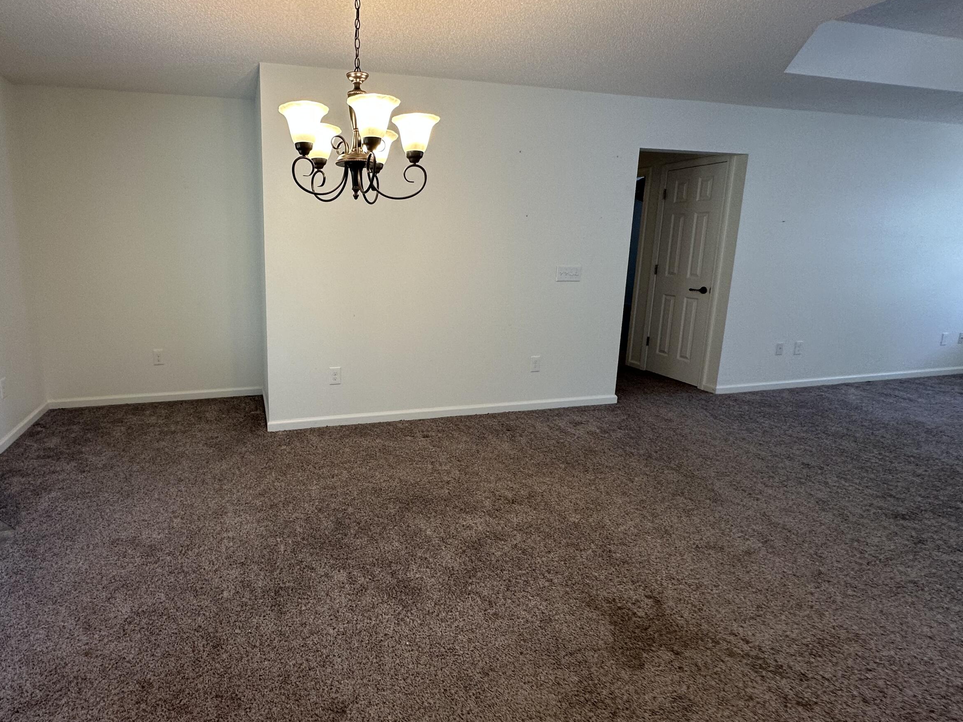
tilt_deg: -9.4
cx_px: 354
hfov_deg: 85.8
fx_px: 501
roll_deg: -0.5
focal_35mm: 18
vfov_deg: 71.5
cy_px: 329
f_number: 2.2
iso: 125
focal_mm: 2.22
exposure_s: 1/120
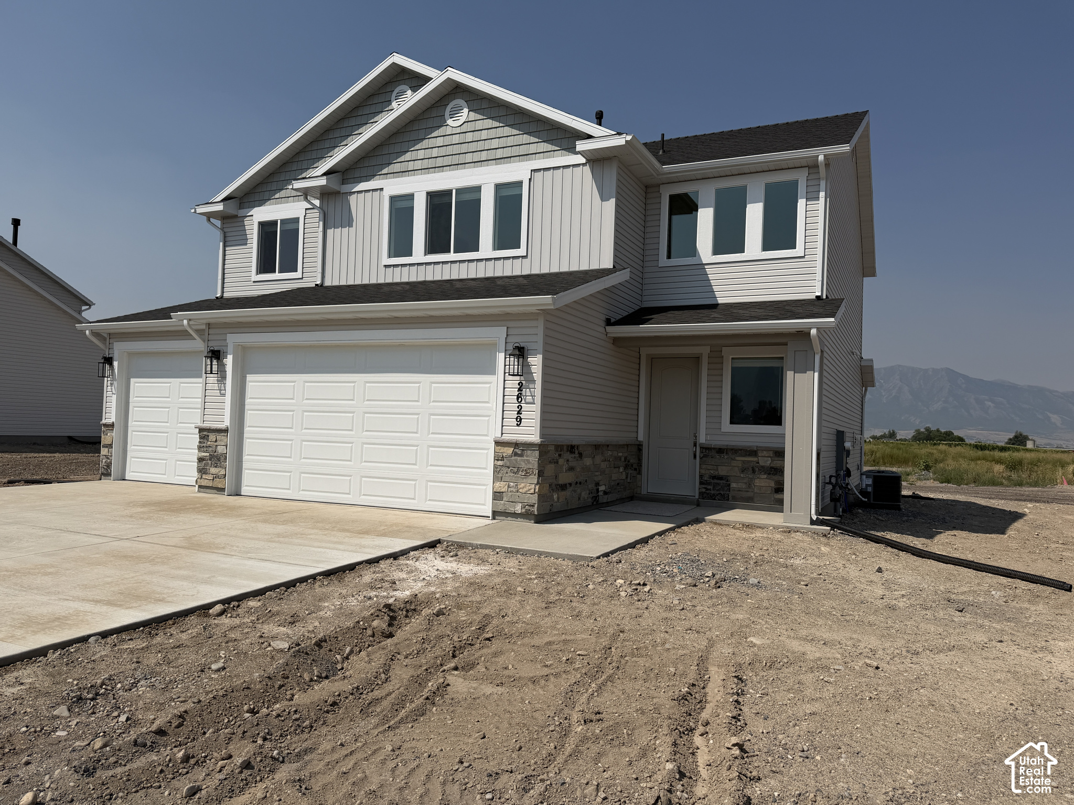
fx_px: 745
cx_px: 537
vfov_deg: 56.8
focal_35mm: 24
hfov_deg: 71.6
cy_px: 402
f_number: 1.78
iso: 80
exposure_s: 1/11905
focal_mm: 6.76
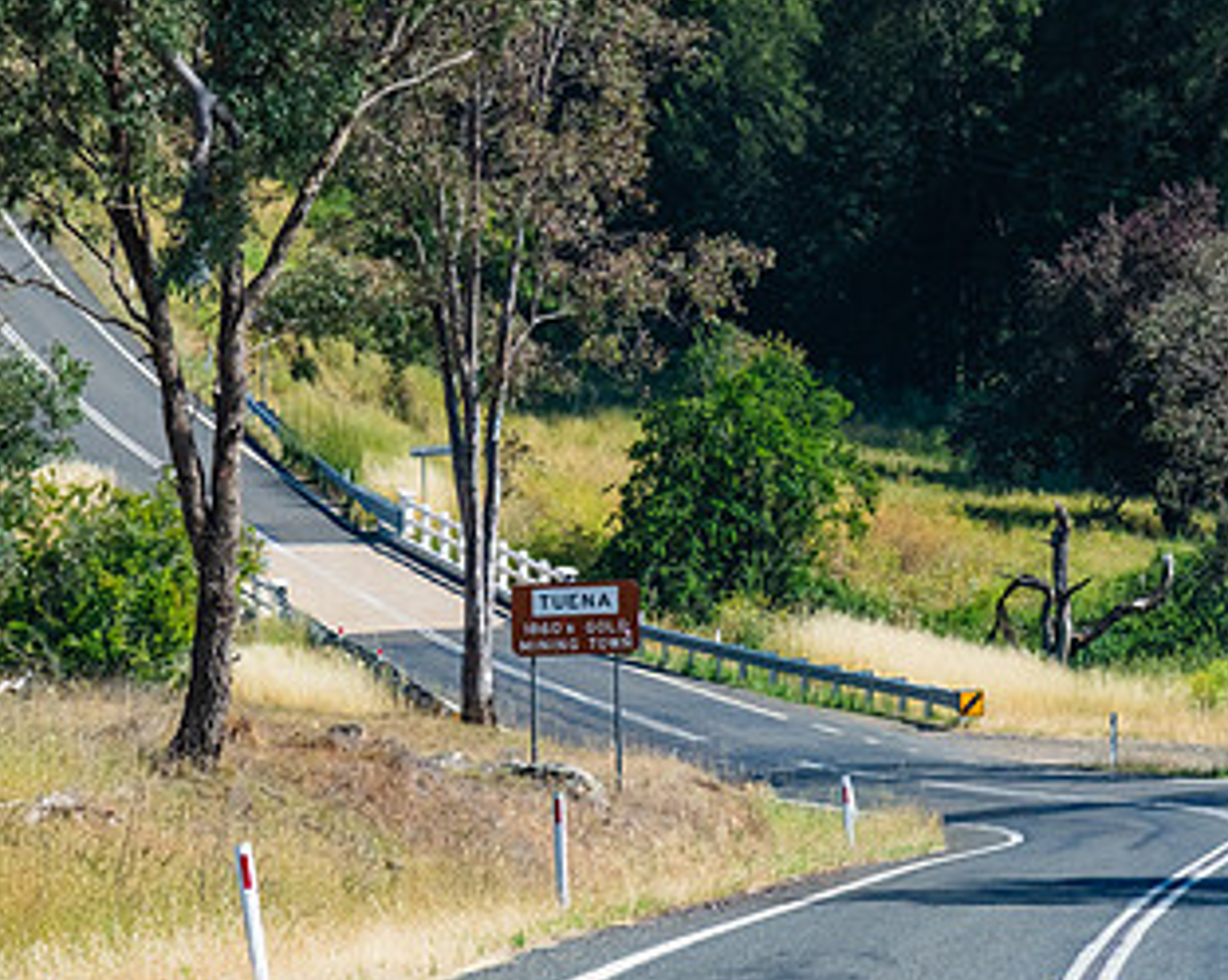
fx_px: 8678
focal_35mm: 239
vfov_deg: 6.5
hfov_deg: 8.1
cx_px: 697
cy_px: 435
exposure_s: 1/2500
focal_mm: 120
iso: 800
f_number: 6.3
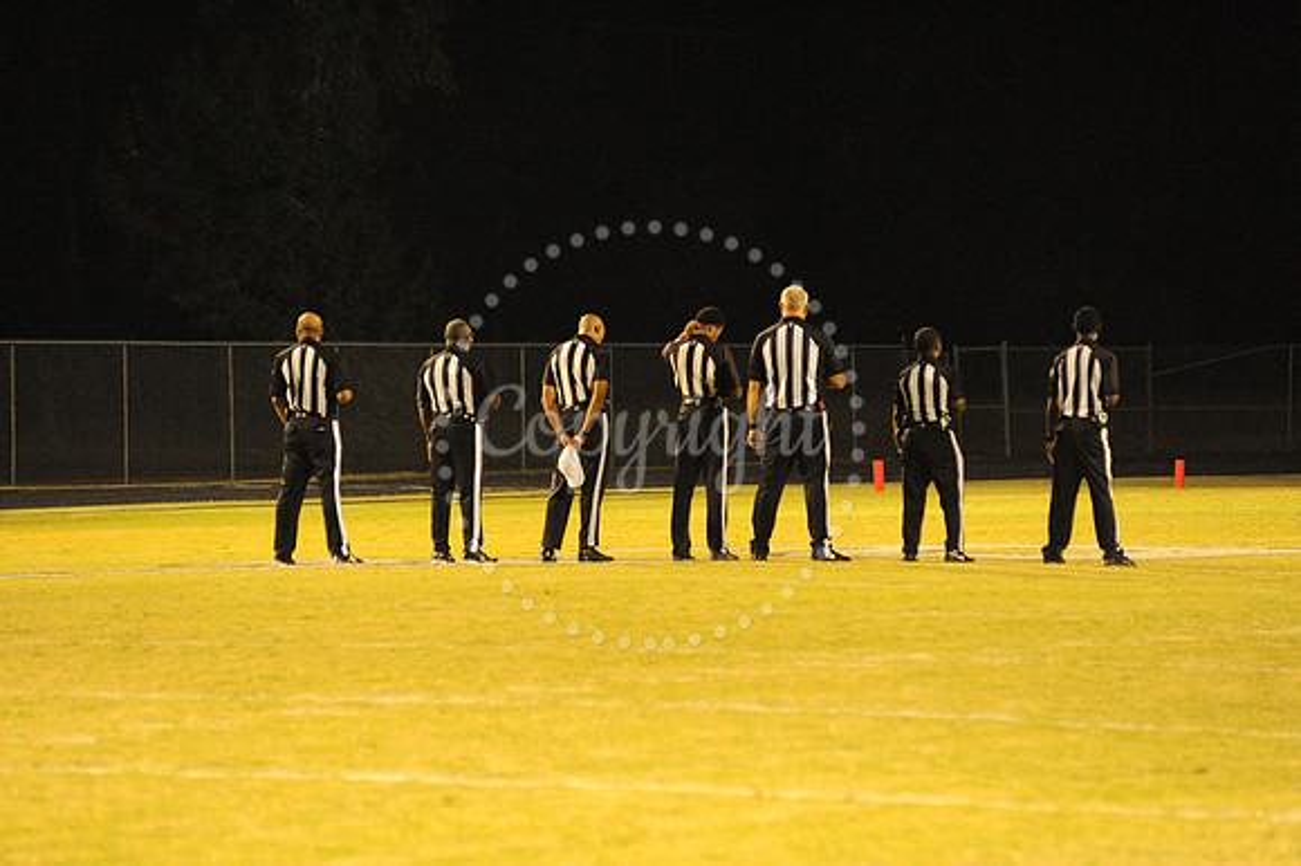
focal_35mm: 200
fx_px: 7223
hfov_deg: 10.3
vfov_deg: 6.9
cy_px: 433
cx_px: 650
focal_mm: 200
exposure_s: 1/200
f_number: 4.5
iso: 6400
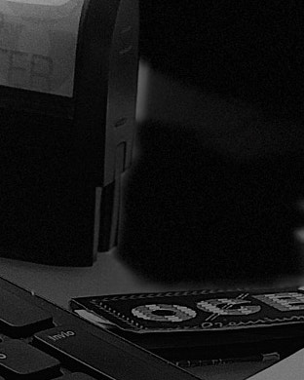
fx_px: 2339
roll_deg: -0.7
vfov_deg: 9.1
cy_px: -156
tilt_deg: -6.9
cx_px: -265
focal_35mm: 208
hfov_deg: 7.2
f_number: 2.4
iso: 160
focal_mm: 6
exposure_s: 1/20
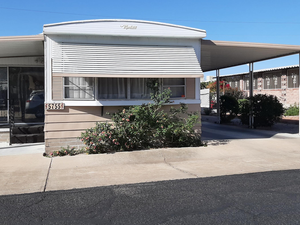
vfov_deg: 38.6
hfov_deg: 50.0
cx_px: 128
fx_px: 321
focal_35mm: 37
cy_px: 96
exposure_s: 1/3106
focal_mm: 3.93
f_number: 1.7
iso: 40
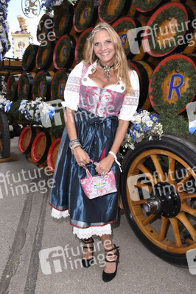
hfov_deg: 43.5
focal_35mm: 30
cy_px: 147
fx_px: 245
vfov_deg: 62.0
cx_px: 98
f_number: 9
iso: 250
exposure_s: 1/160
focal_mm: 20
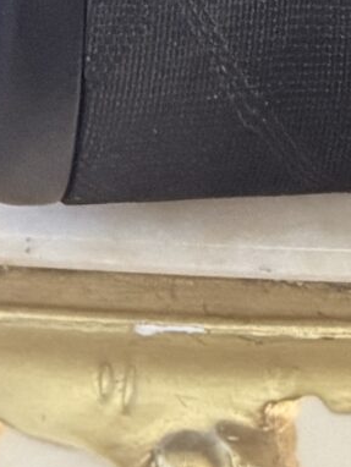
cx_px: 1007
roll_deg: -0.9
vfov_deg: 2.9
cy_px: -846
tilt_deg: -7.1
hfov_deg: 2.2
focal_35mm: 670
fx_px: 9048
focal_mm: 16.89
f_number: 2.8
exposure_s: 1/116
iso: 400
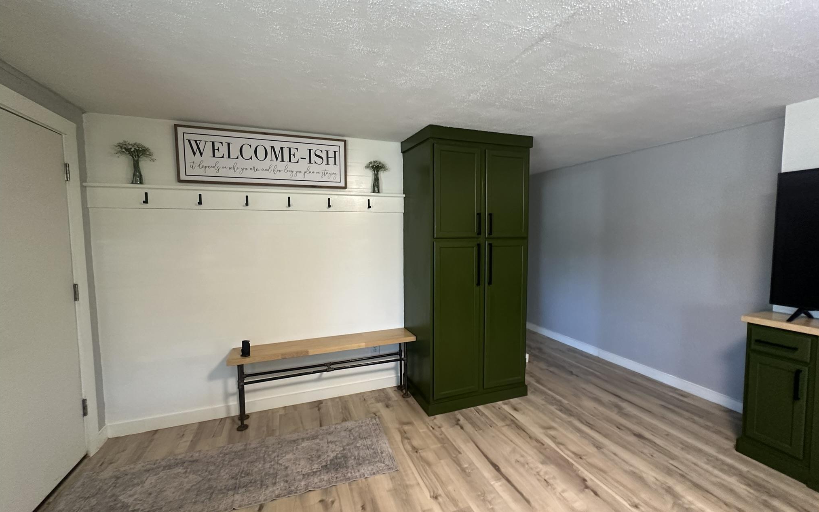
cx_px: 410
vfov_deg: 74.8
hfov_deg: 101.5
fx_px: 335
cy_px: 252
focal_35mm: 15
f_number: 2.2
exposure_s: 1/60
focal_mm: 2.22
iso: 320
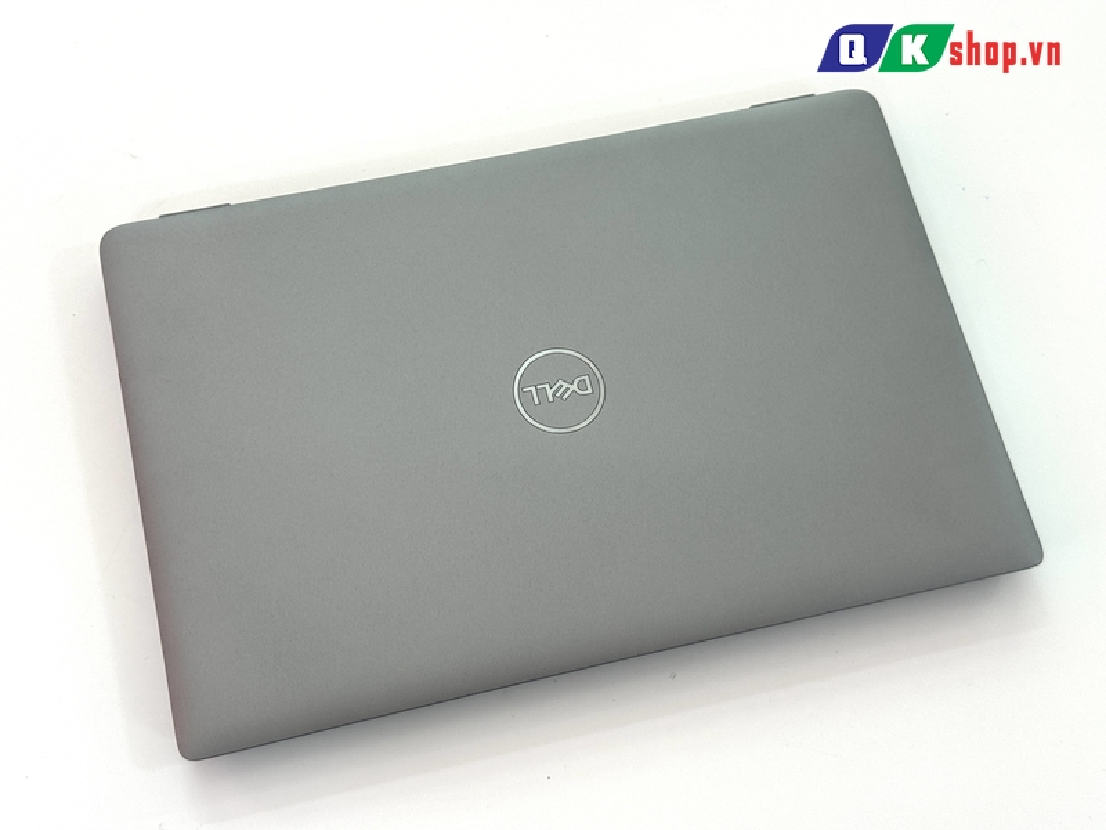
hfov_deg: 39.7
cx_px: 553
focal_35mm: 48
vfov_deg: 30.3
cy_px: 415
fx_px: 1534
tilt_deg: -67.8
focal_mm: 6.76
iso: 50
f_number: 1.78
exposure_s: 1/100
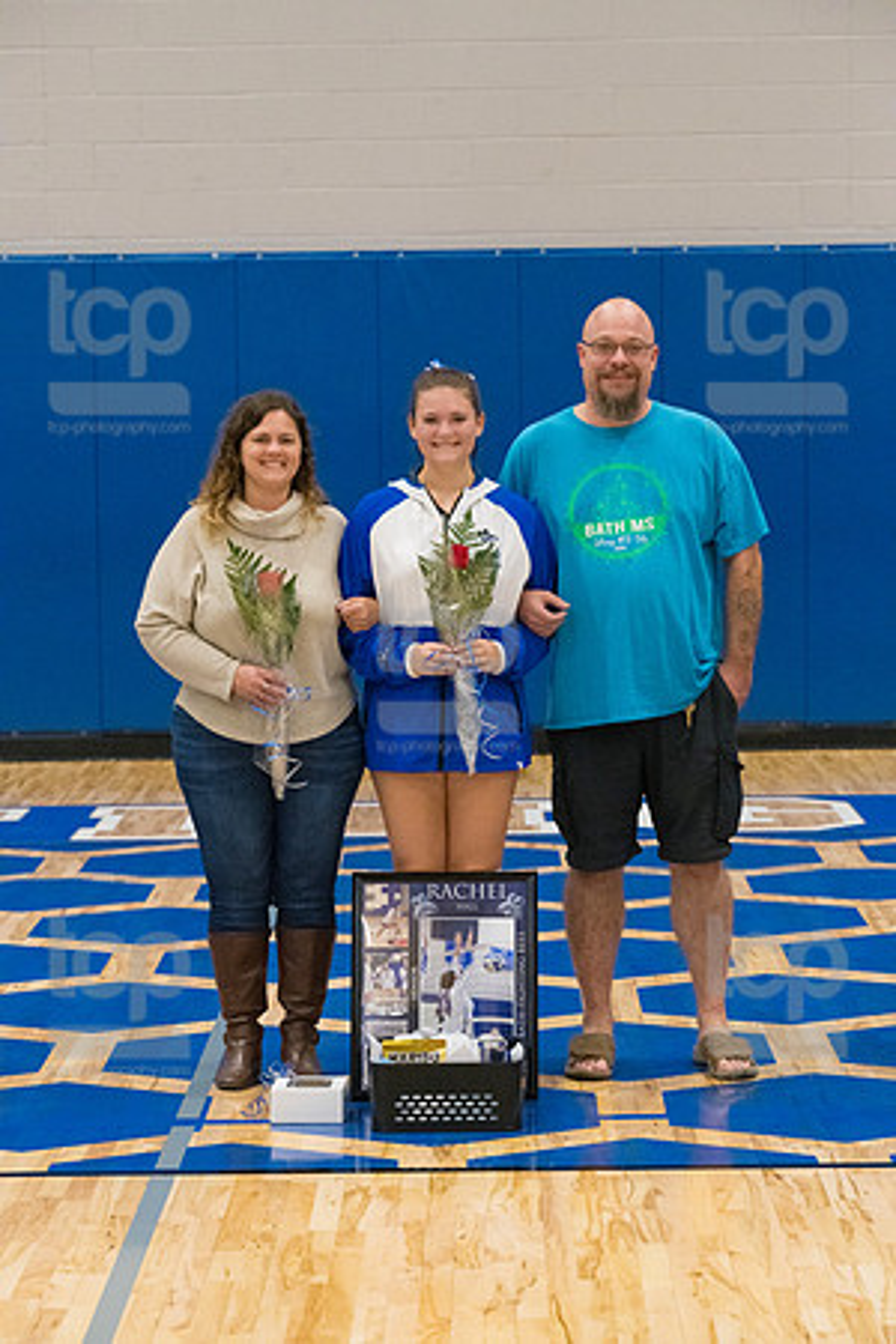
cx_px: 448
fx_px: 3808
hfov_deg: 13.4
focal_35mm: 102
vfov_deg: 20.0
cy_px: 672
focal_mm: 102
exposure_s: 1/500
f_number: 5.6
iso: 5000
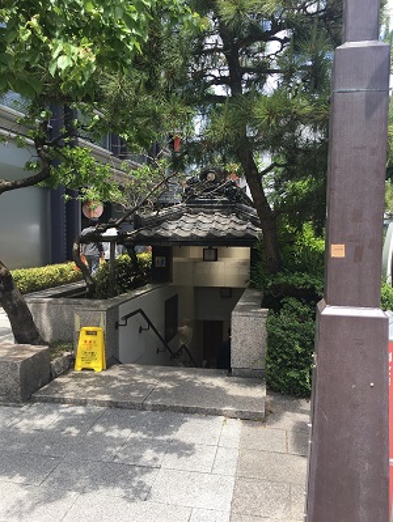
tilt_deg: -2.7
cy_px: 261
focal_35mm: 29
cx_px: 196
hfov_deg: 48.3
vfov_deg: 61.6
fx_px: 438
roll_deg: -0.6
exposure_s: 1/475
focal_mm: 4.15
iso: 25
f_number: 2.2
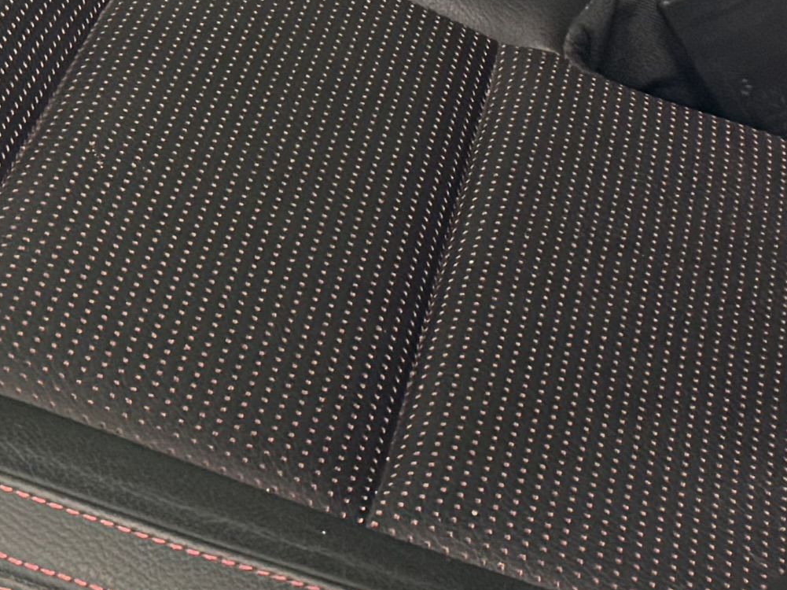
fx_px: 3114
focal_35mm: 137
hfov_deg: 14.4
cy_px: -873
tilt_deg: -9.1
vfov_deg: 9.5
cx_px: 245
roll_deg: -3.1
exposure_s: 1/50
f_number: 1.78
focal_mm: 6.76
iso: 800
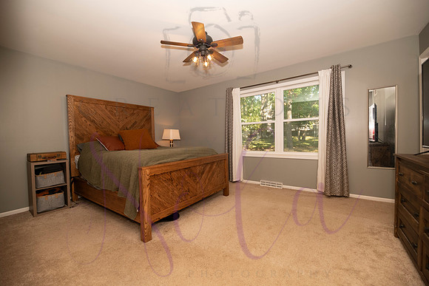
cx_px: 214
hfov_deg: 104.2
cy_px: 143
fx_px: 167
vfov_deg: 81.2
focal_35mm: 14
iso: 800
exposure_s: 1/250
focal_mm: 14
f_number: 4
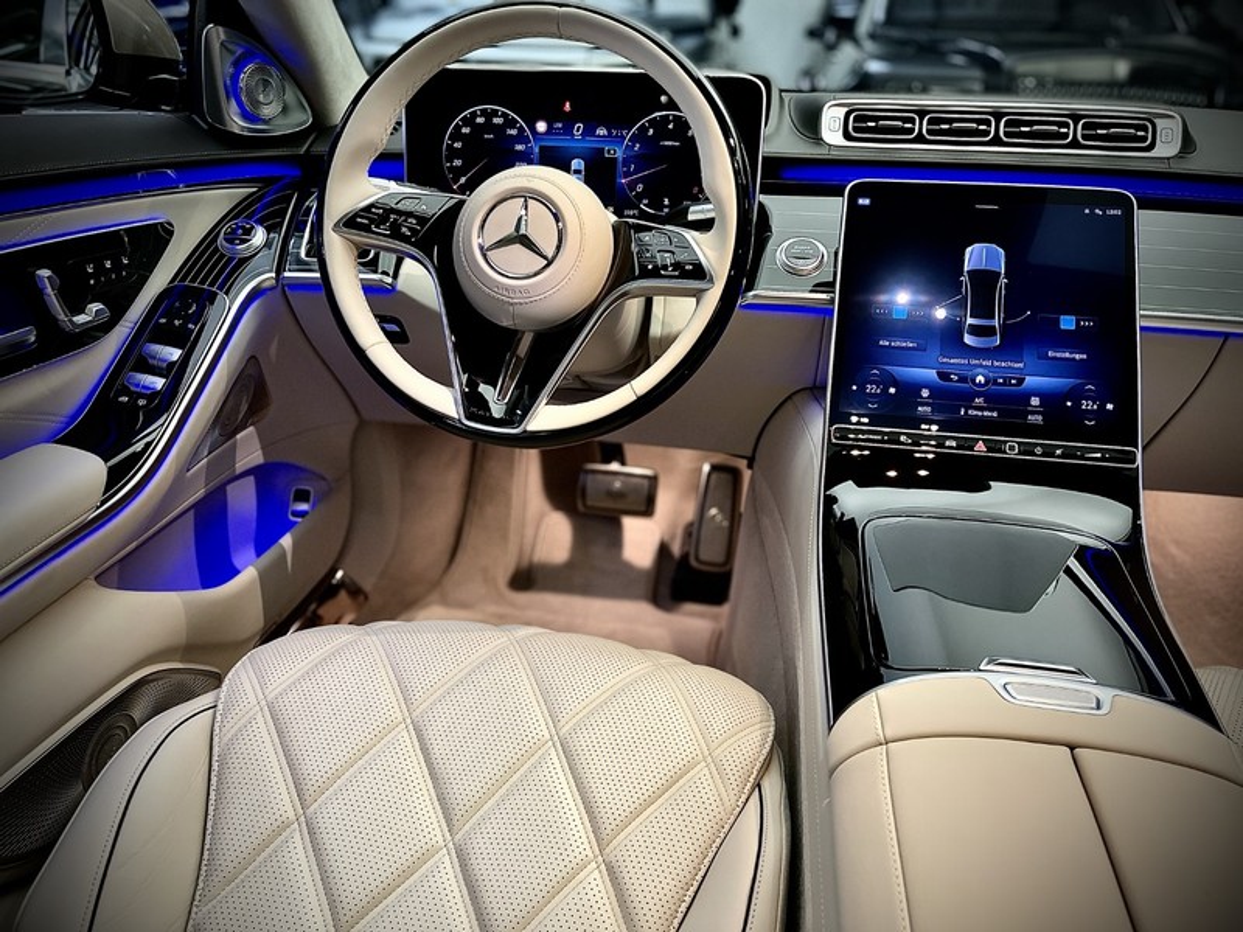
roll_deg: -1.2
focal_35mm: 26
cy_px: 466
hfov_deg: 67.3
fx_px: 934
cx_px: 622
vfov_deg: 53.1
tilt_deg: -25.0
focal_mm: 5.1
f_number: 1.6
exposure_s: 1/54
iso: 320
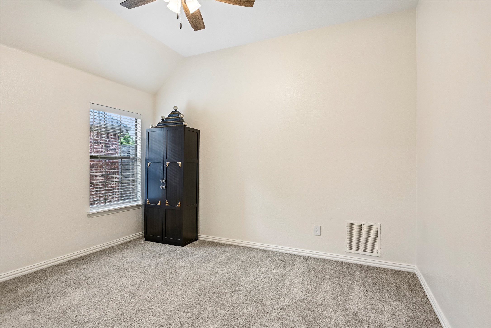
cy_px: 164
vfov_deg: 67.4
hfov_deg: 90.0
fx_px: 245
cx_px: 246
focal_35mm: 18
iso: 400
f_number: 8
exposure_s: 1/20
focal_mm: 18
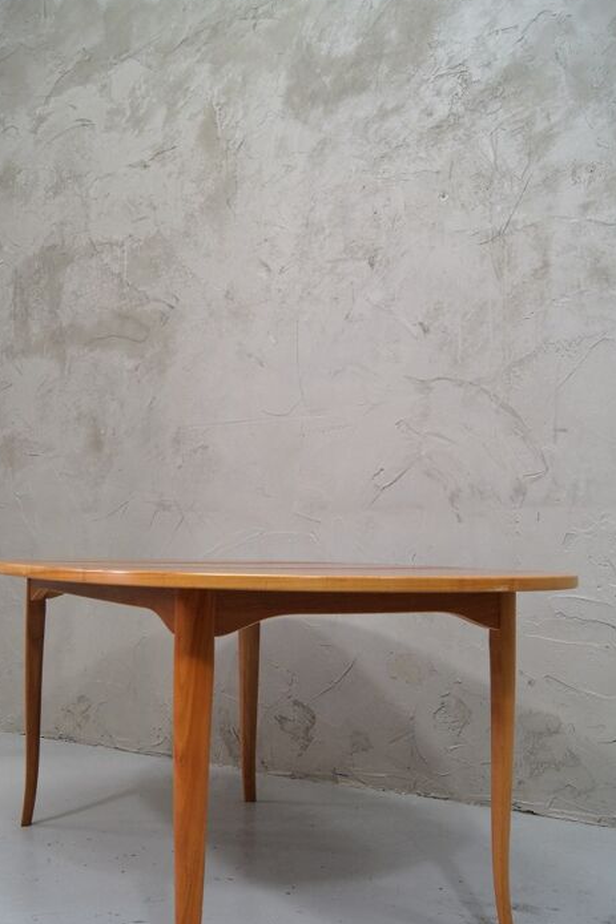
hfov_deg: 37.7
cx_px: 241
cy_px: 536
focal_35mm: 35
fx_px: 899
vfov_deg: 54.2
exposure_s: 1/10
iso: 400
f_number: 8
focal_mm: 18
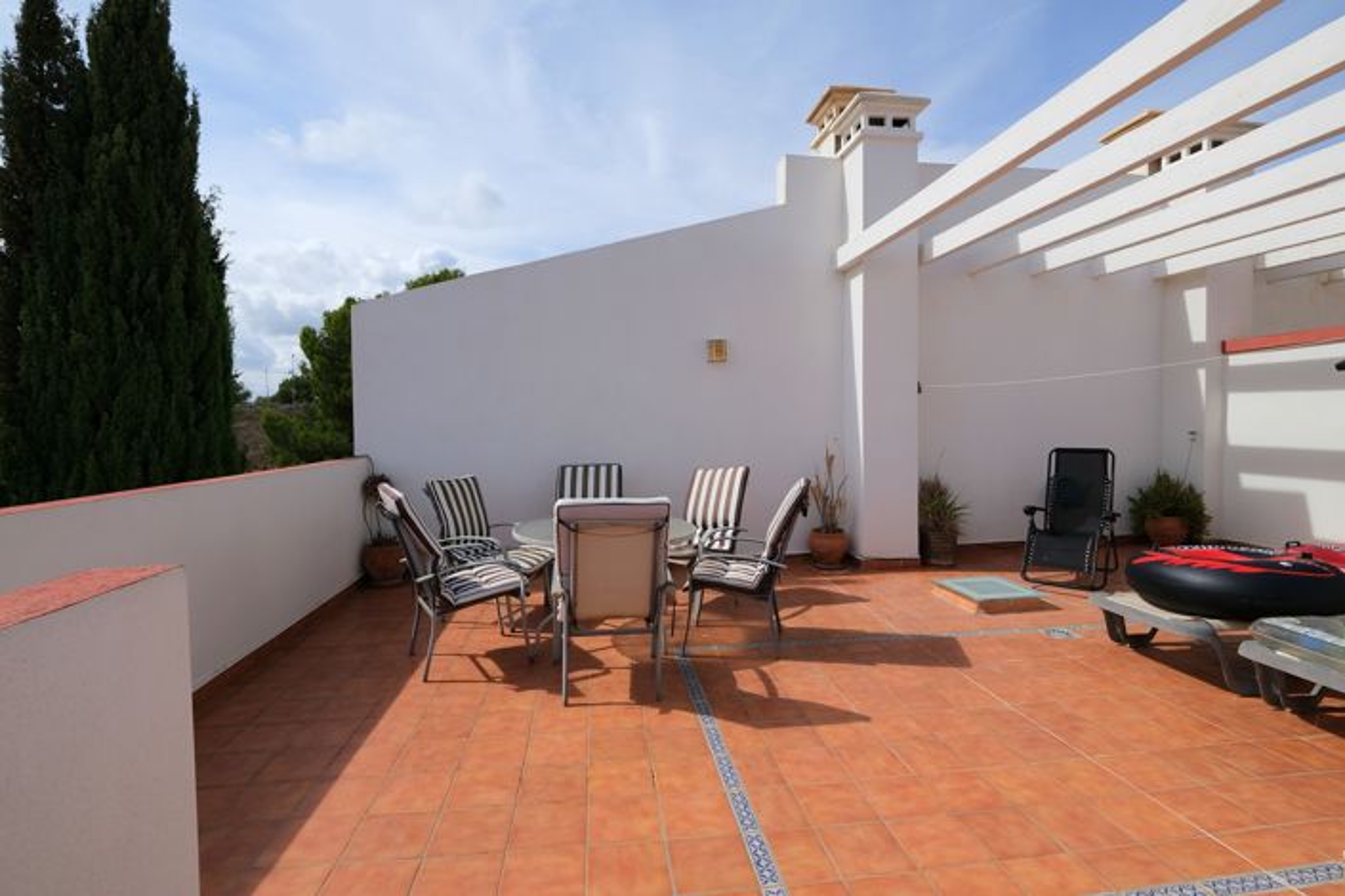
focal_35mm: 15
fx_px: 560
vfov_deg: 77.3
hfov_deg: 100.4
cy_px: 448
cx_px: 672
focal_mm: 10
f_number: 5.6
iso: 160
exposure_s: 1/1000
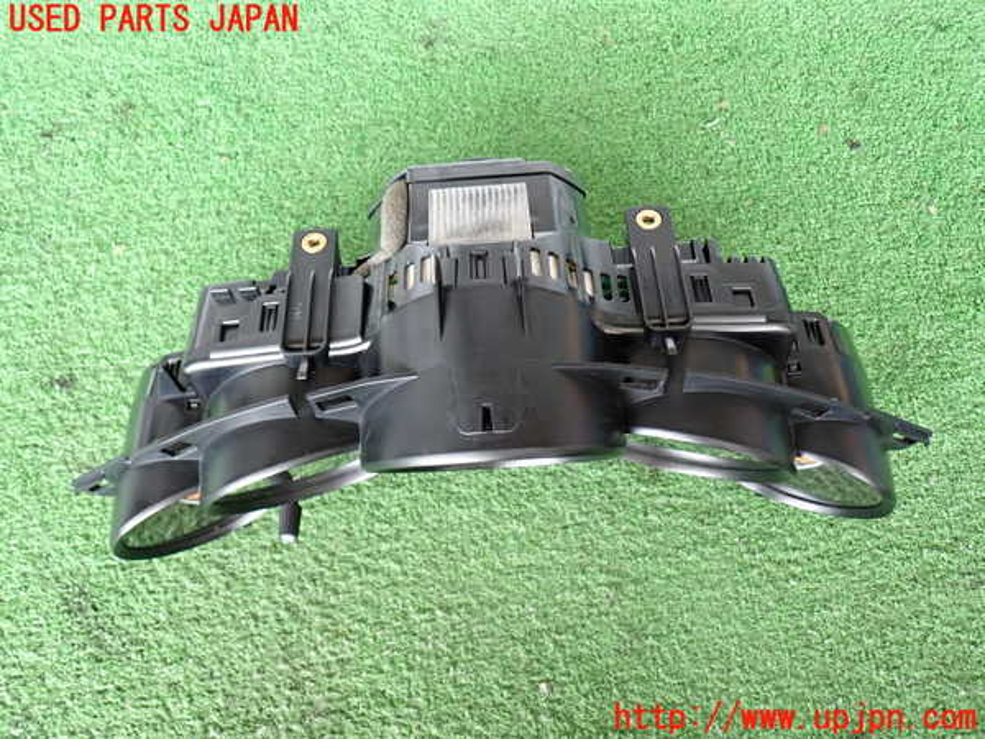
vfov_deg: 46.8
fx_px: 854
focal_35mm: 30
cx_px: 492
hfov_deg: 60.0
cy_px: 370
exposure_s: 1/30
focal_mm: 5.4
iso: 250
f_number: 2.3
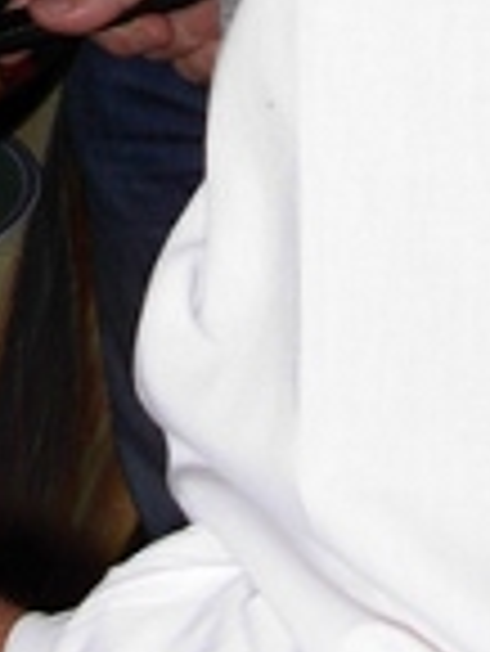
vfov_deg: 11.5
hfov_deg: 8.6
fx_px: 3166
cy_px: -157
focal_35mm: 168
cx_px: -256
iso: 79
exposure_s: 1/22.6
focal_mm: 6.3
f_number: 2.9
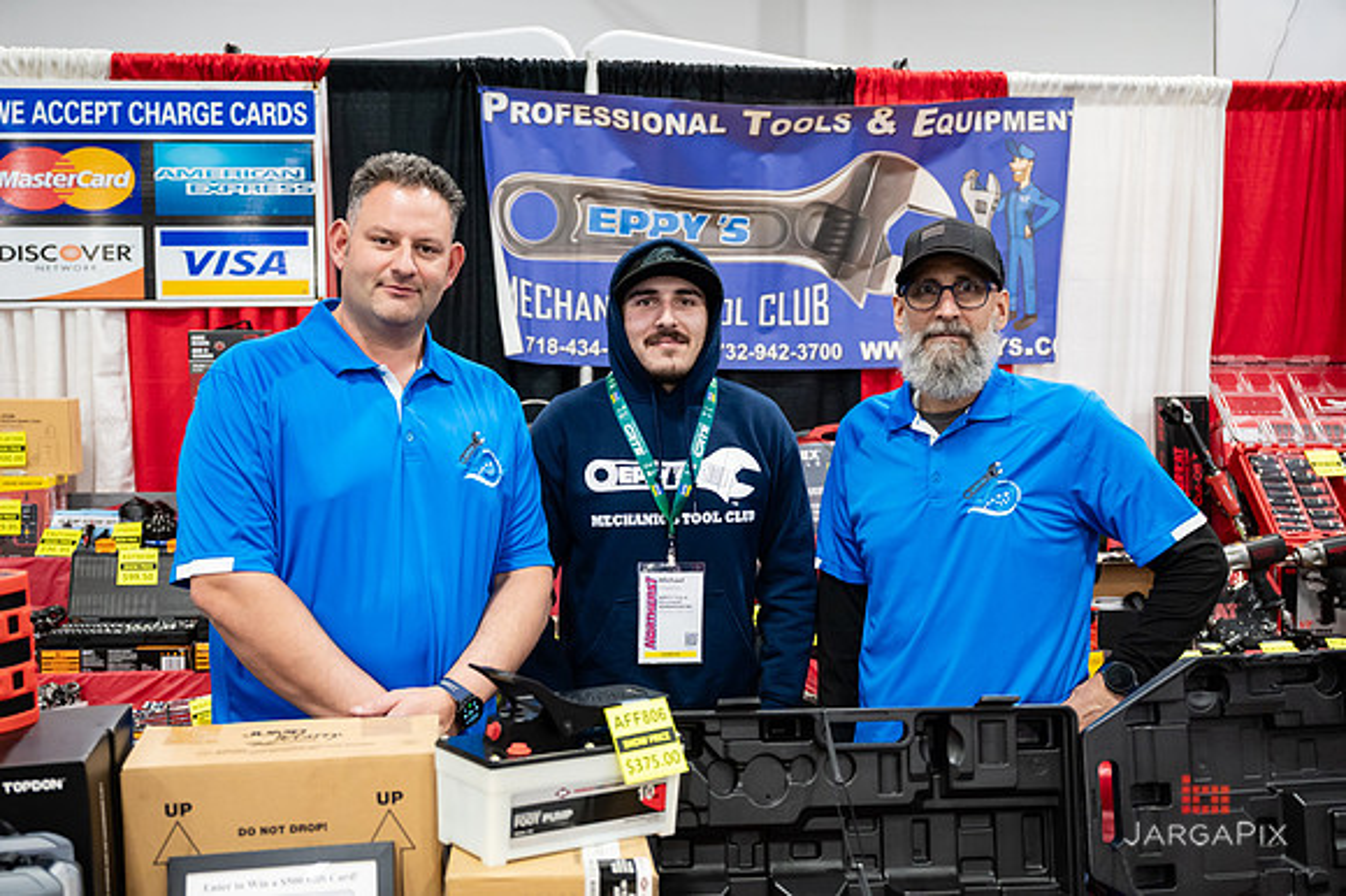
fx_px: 1396
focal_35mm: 37
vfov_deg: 35.6
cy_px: 455
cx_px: 649
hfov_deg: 51.5
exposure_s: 1/200
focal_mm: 36
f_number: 3.2
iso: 3200
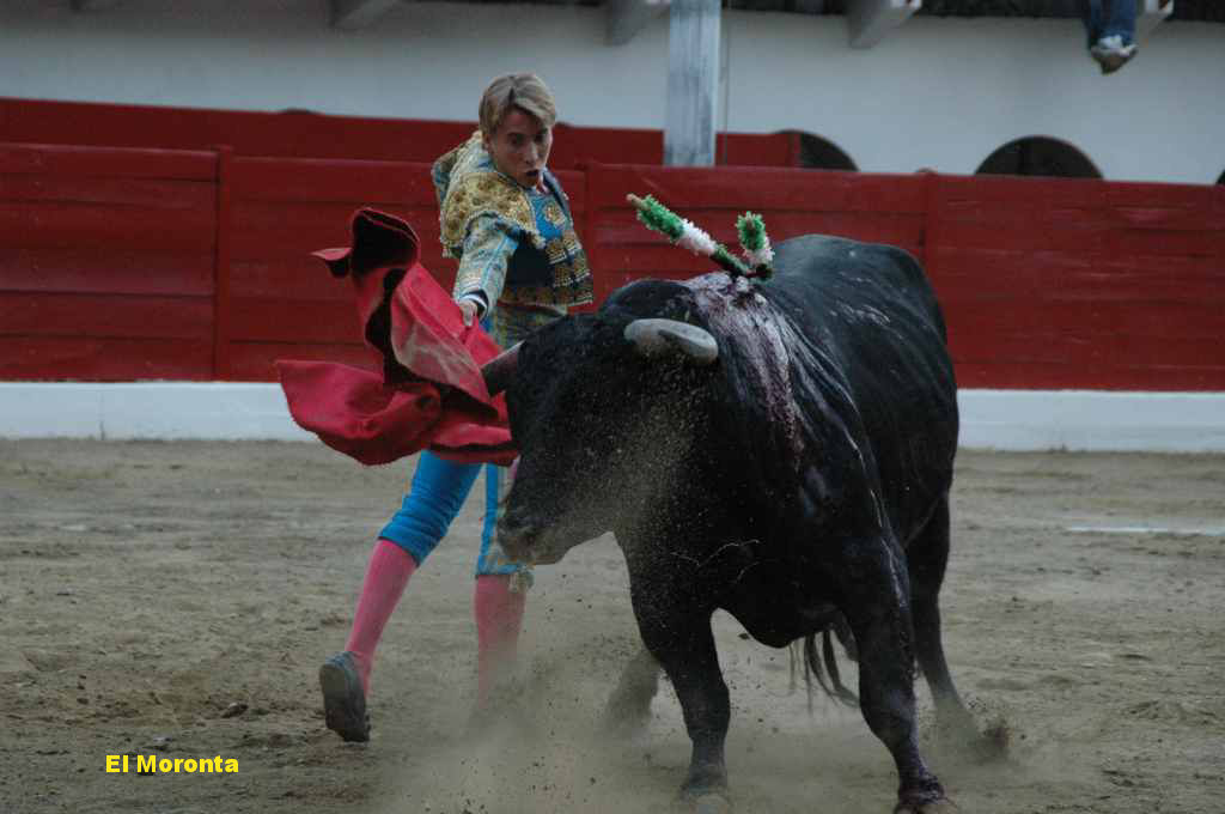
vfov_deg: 6.8
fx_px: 6882
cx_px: 612
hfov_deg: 10.2
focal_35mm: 202
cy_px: 407
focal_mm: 135
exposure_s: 1/400
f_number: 6.3
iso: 1600
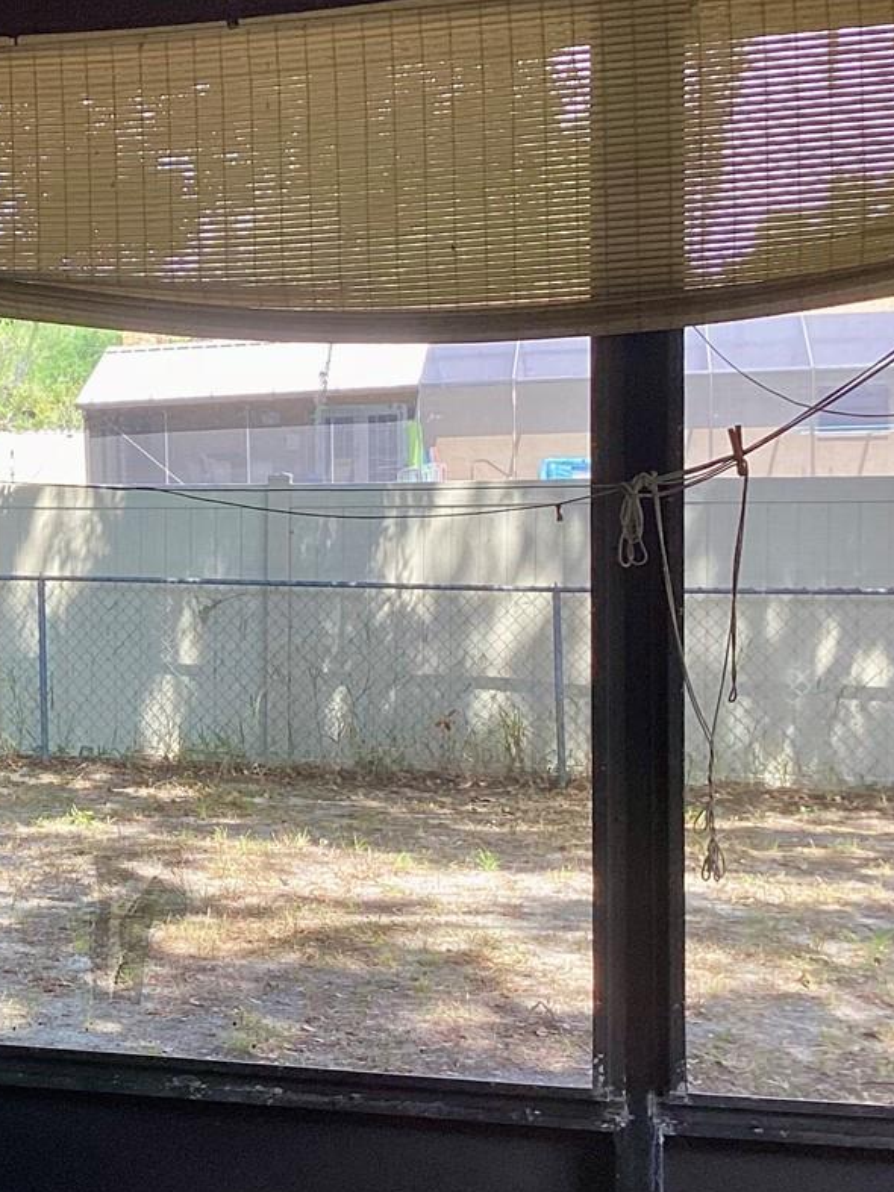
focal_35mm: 63
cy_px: 592
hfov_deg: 21.9
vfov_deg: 30.7
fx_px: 2170
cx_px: -118
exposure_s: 1/120
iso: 50
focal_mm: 3.3
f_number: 2.4
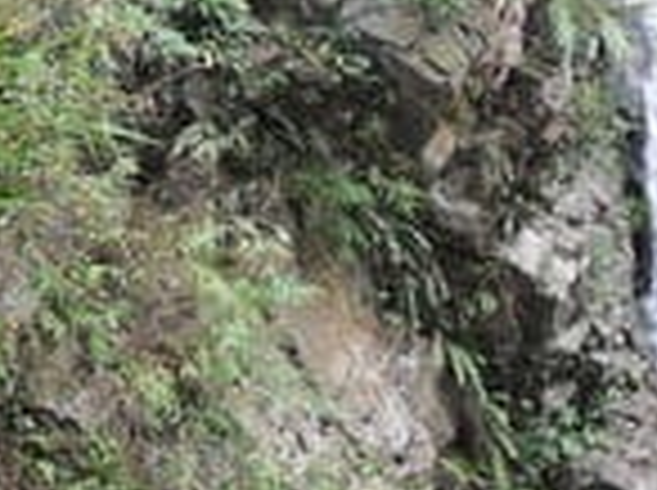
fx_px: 2274
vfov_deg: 12.2
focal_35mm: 120
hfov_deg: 15.6
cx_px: 855
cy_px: 443
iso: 100
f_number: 2.8
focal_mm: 6.2
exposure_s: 1/125
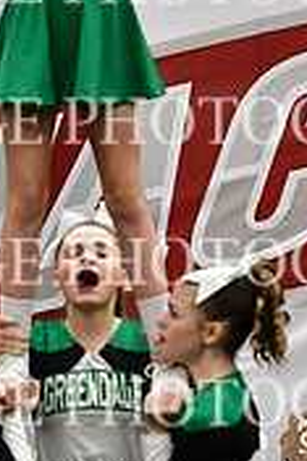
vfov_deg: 2.7
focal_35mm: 765
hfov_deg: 1.8
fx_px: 9804
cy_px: 191
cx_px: 46
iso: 4000
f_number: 3.5
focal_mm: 155
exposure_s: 1/500
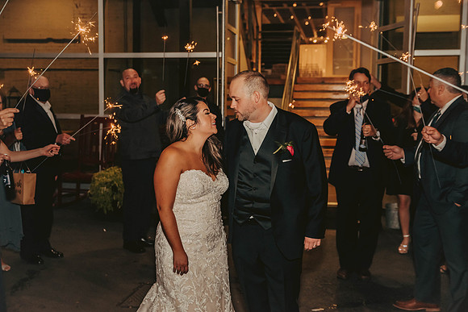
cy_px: 156
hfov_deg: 38.2
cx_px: 234
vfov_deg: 26.0
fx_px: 676
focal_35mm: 52
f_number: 4
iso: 1250
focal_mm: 52
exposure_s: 1/125
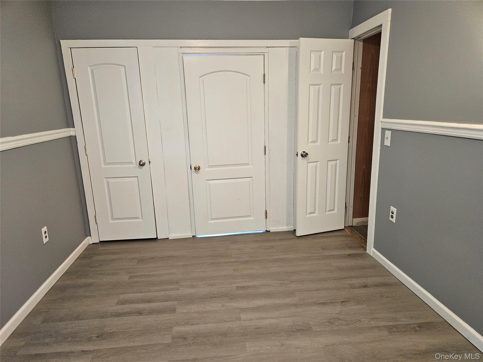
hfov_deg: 73.9
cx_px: 242
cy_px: 181
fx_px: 321
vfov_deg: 58.9
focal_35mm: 23
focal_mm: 5.4
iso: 800
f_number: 1.8
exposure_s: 1/120
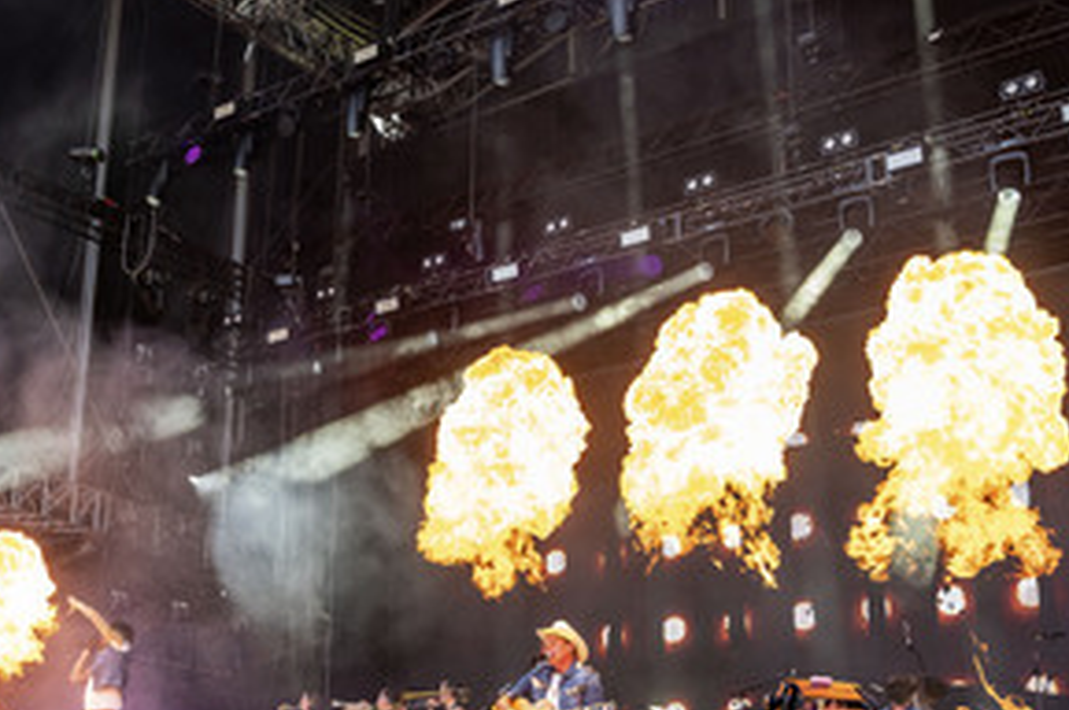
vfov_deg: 25.4
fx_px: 1572
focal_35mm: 53
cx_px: 424
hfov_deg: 37.4
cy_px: 396
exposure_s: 1/250
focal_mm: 34
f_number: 5
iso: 800
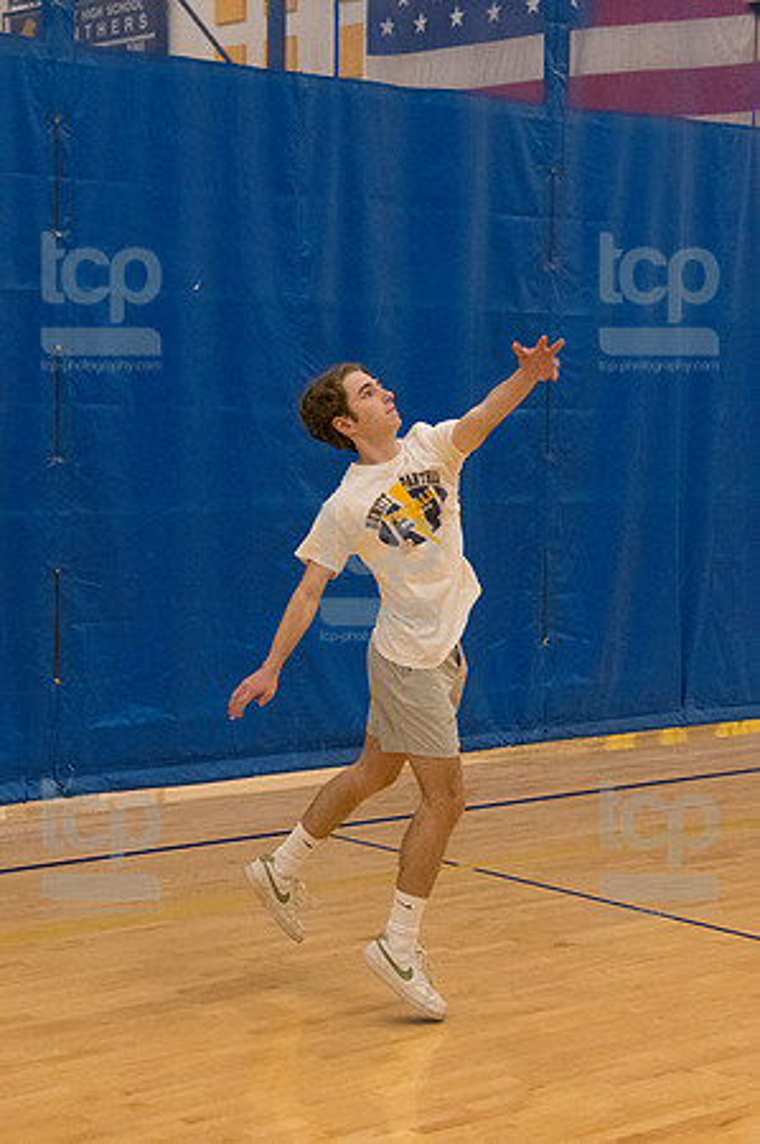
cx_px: 380
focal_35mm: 72
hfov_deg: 18.9
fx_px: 2285
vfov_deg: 28.1
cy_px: 572
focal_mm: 48
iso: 10000
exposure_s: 1/400
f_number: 5.6
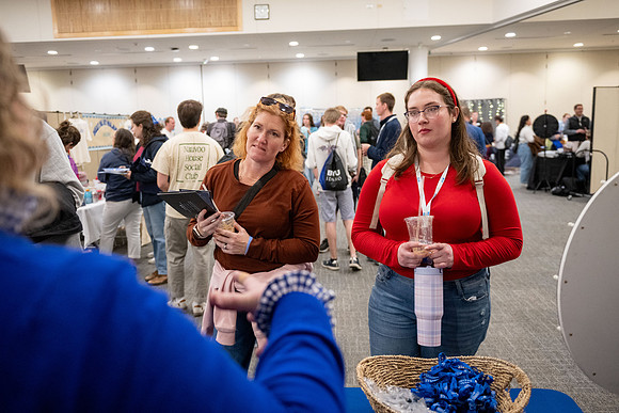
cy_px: 186
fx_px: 491
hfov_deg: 64.5
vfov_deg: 45.6
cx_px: 310
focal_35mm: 29
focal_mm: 26
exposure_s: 1/250
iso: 3200
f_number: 2.8
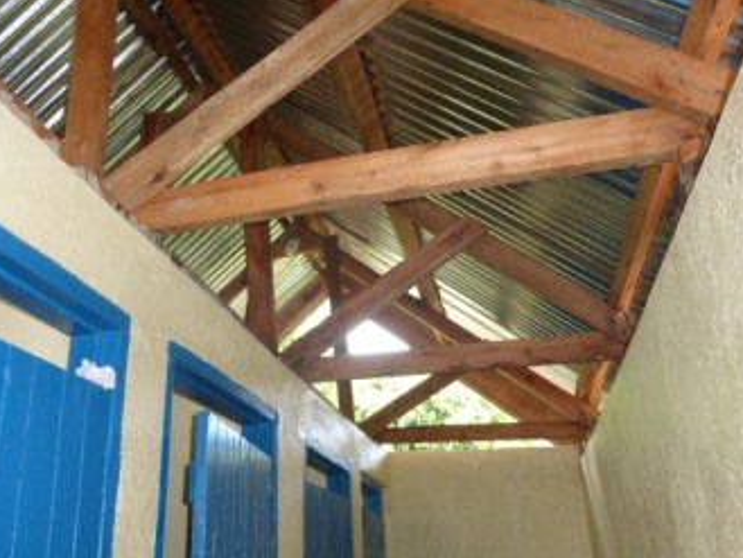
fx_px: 730
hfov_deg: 53.4
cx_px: 282
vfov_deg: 41.8
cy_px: 289
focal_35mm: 34
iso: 500
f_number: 3.3
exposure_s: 1/60
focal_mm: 4.3
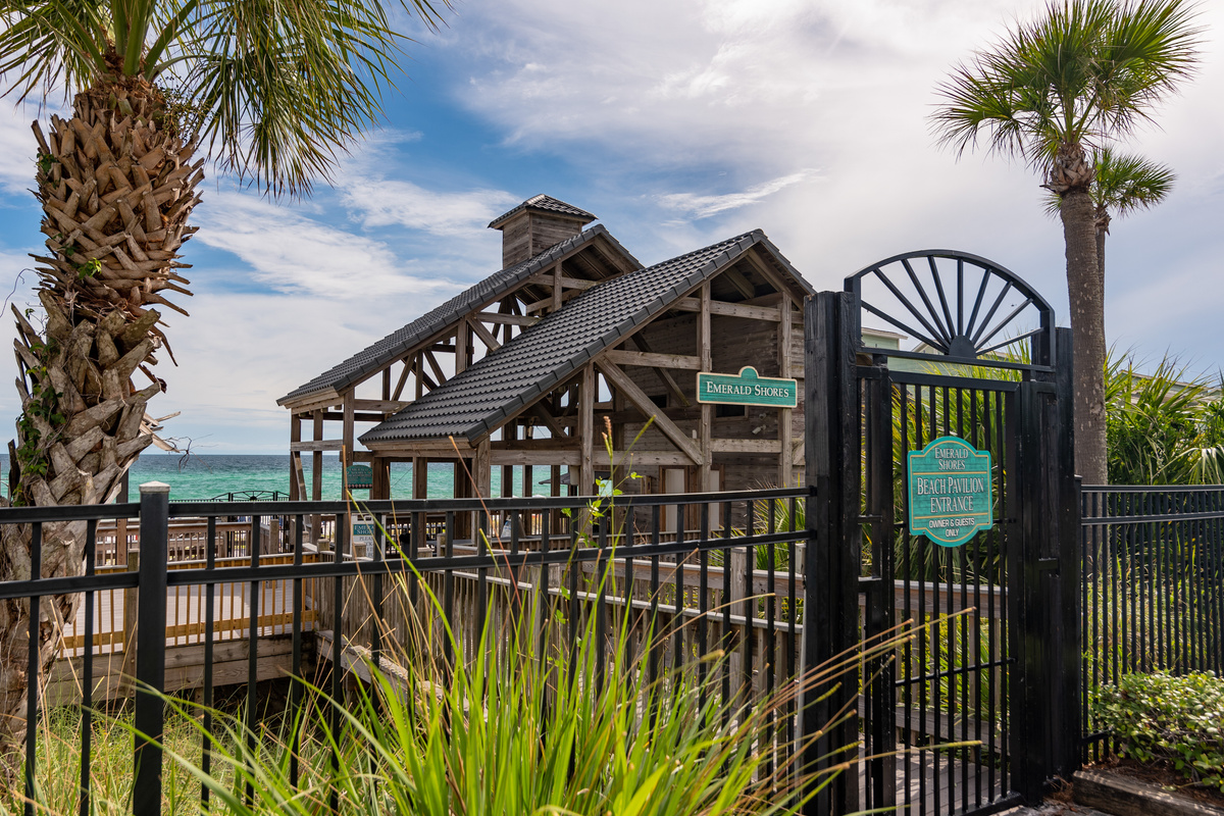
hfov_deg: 81.2
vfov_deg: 59.5
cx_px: 612
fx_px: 714
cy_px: 408
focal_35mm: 21
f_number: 5
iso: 100
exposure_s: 1/1000
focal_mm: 21
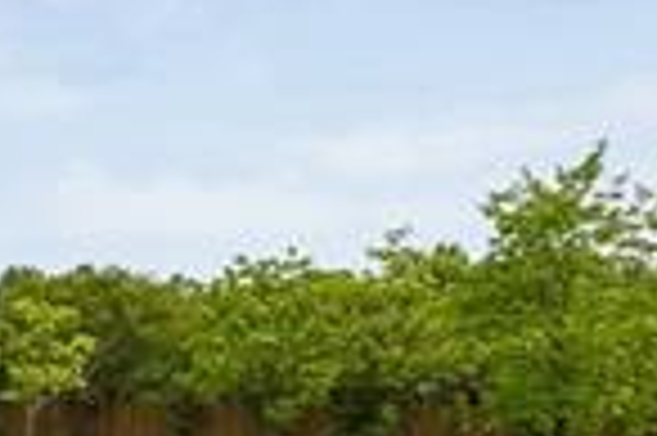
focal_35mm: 105
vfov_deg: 12.9
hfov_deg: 13.8
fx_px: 1914
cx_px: -916
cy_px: 360
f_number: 8
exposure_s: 1/640
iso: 200
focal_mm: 10
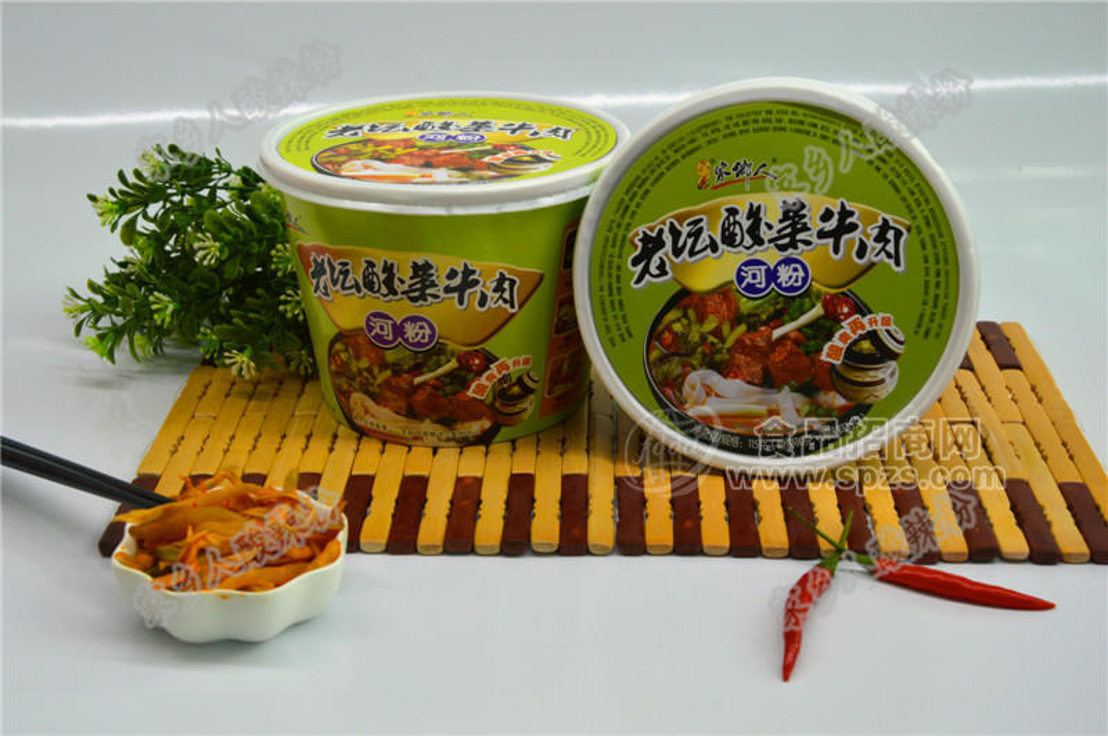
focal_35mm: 60
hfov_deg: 33.4
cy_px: 368
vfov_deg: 22.6
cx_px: 554
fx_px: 1844
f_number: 8
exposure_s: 1/100
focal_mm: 40
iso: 400
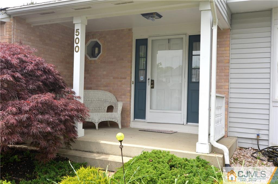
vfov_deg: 36.7
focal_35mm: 36
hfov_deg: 53.3
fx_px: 277
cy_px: 92
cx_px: 139
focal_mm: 24
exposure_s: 1/320
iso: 400
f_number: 9
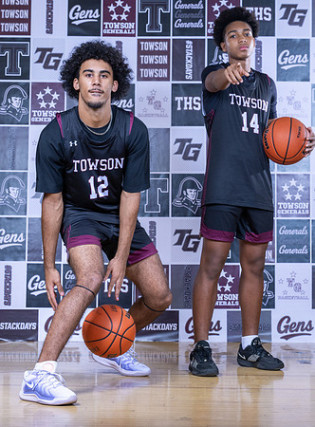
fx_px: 1274
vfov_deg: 19.0
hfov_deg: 14.1
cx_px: 219
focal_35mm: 104
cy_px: 216
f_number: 5.6
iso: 250
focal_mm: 70
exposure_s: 1/160
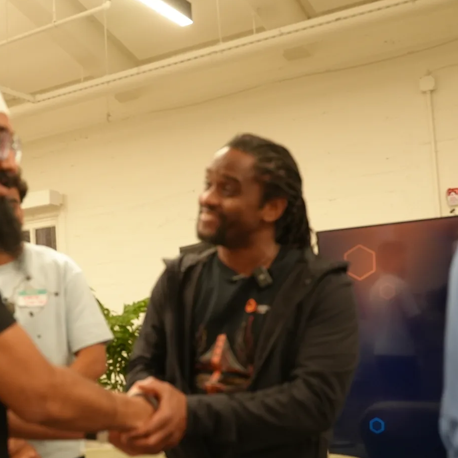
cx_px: 166
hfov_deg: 35.8
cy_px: 295
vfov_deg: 35.8
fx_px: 704
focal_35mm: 47
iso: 2500
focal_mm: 28
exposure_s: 1/160
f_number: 4
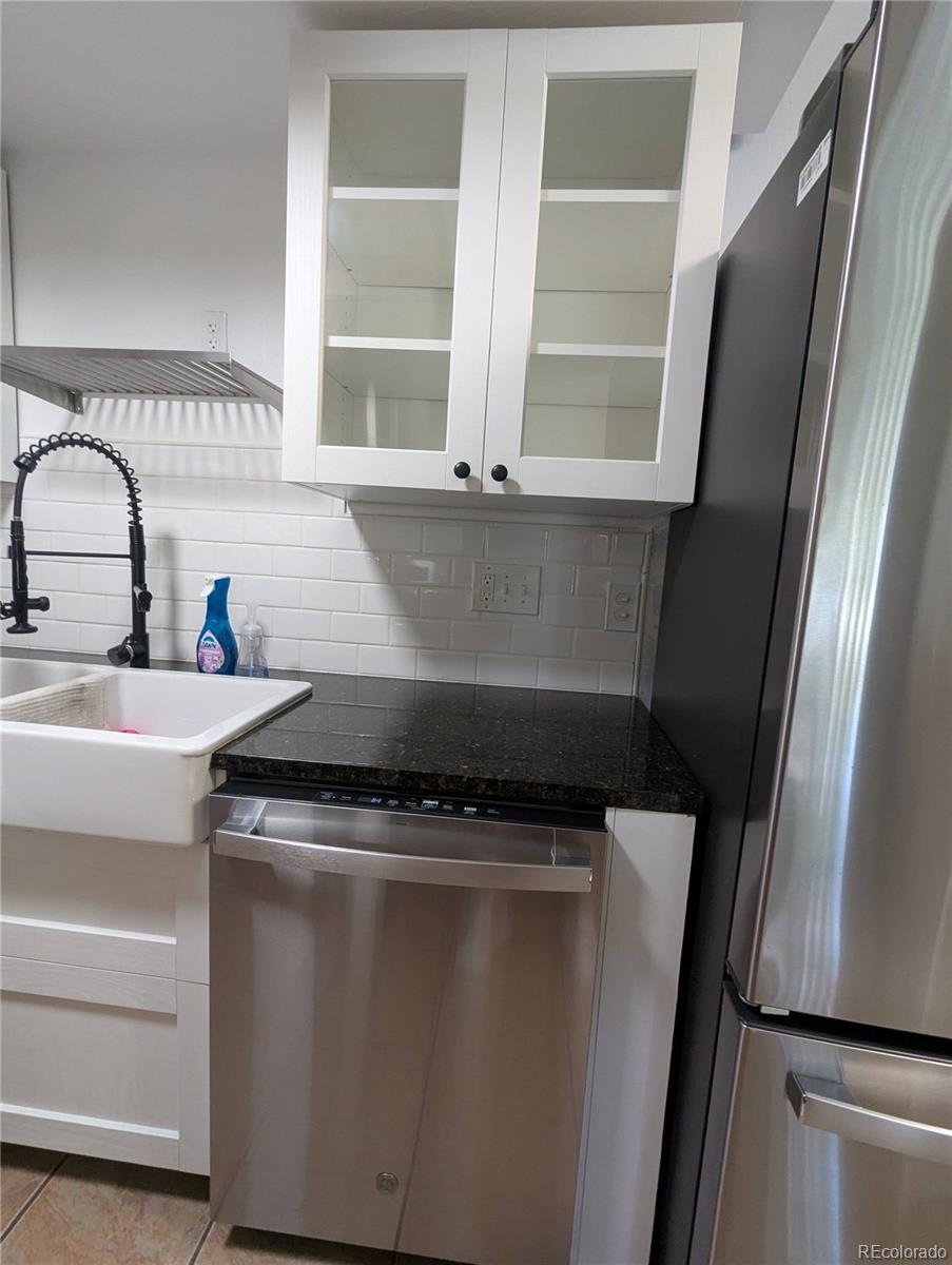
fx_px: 585
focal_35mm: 16
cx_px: 476
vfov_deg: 94.4
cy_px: 632
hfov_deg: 78.2
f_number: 2.2
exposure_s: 1/24
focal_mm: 2.35
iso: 190
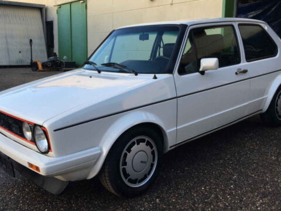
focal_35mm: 29
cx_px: 140
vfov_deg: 48.2
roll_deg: -1.2
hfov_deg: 61.7
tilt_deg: -7.8
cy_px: 106
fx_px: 235
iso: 25
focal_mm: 4.15
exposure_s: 1/50
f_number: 2.2
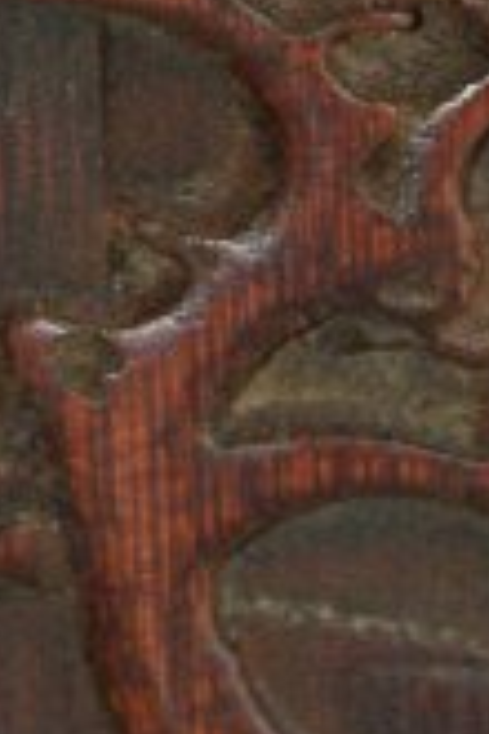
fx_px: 10248
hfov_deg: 2.7
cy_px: -676
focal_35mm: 503
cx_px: 36
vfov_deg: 4.1
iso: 900
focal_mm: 46
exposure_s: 1/60
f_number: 5
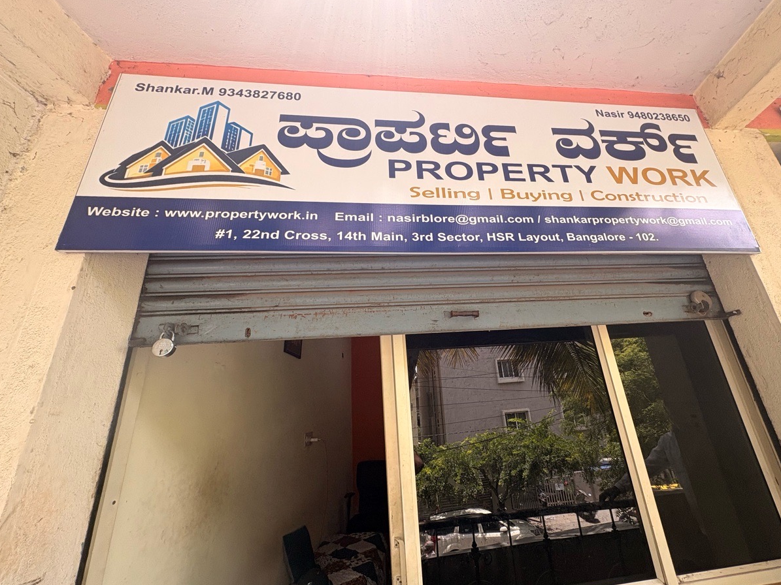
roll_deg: +5.2
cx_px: 414
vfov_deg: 81.7
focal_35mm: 15
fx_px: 338
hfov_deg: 98.1
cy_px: 296
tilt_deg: +21.0
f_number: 2.2
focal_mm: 2.22
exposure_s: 1/99
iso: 50
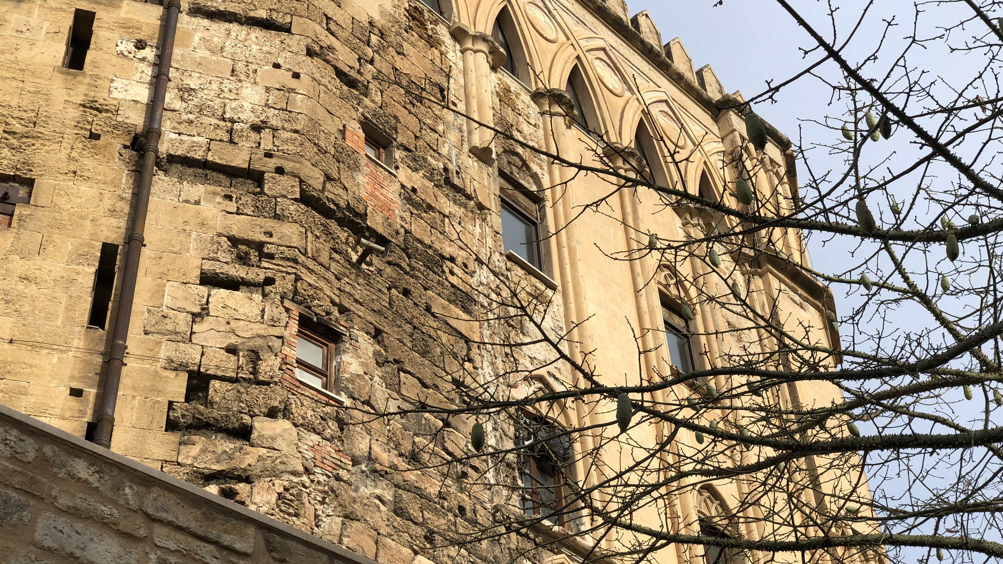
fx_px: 1569
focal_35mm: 59
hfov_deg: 35.4
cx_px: 516
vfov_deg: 20.4
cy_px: 266
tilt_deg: +45.2
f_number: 2.4
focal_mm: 6
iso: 16
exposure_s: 1/906
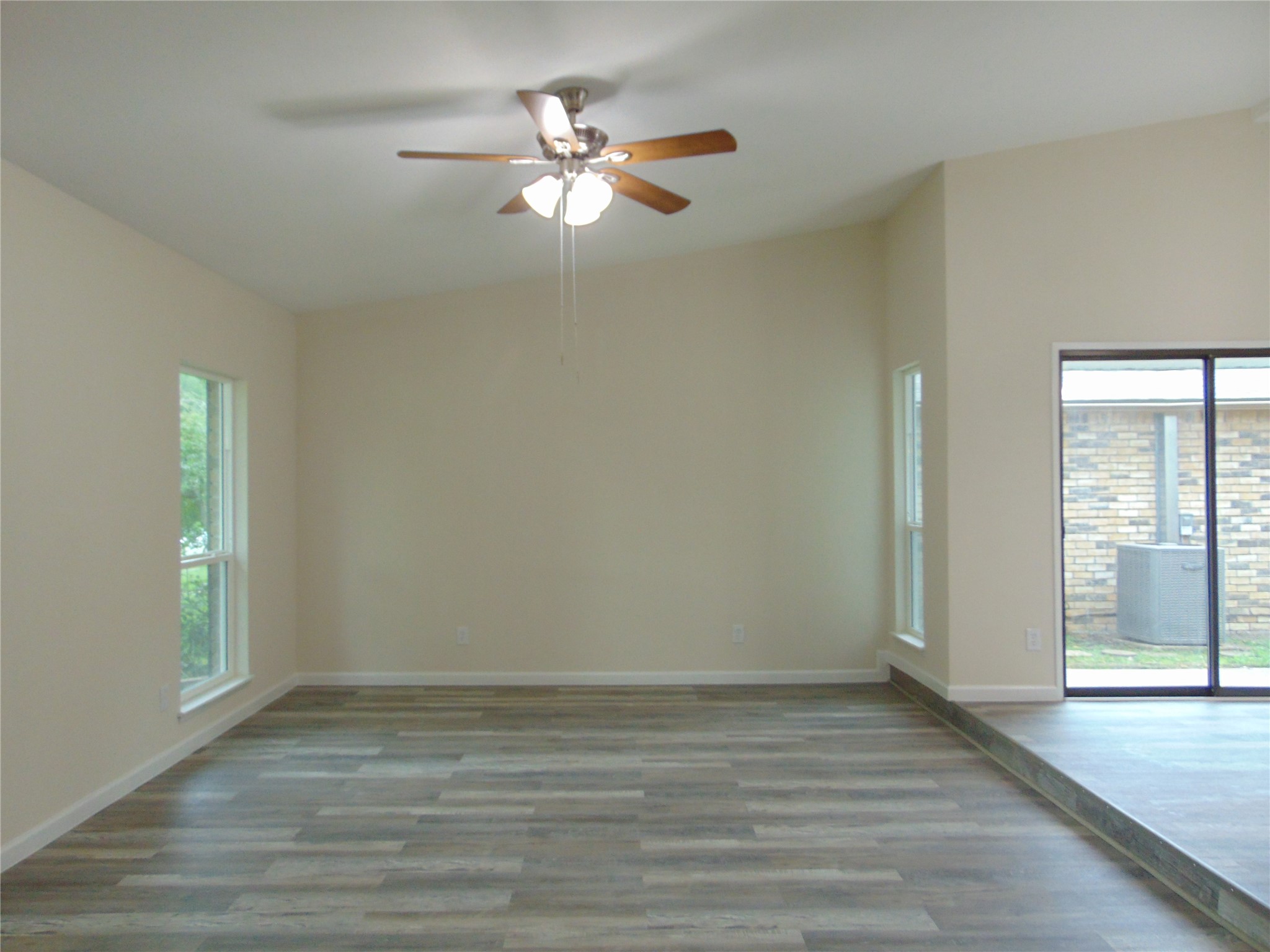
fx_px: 917
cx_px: 635
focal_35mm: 25
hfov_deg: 69.4
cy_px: 476
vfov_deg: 54.9
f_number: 3
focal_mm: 4.5
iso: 160
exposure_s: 1/30
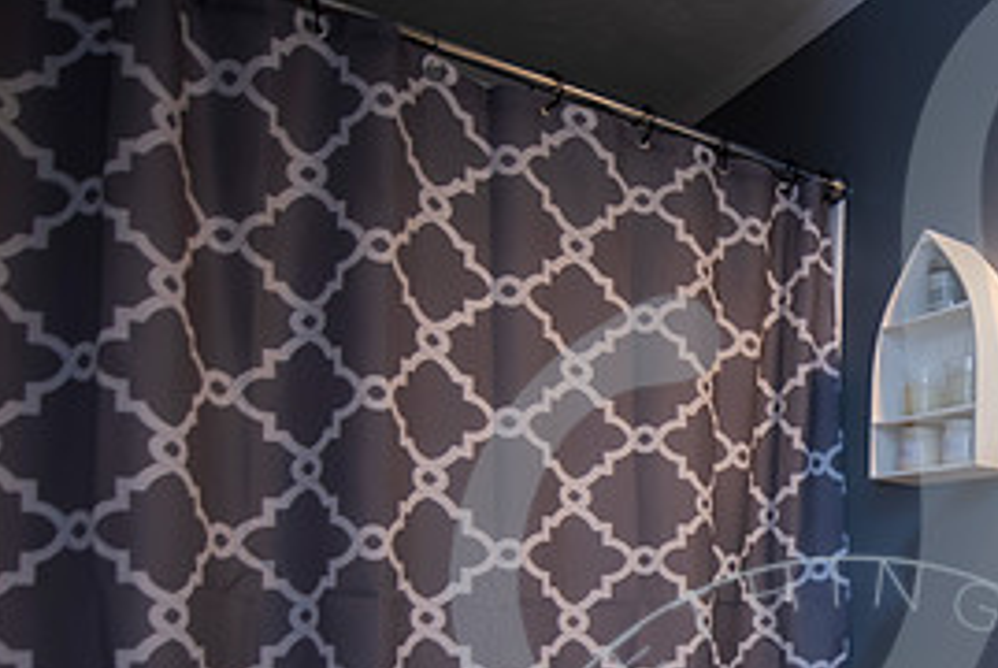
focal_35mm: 34
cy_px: 618
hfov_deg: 47.8
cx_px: 961
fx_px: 944
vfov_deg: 36.2
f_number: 2.8
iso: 400
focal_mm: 14
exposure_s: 1/200
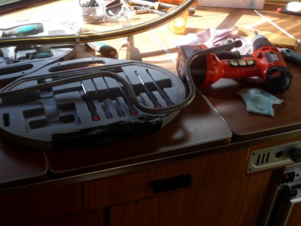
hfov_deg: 41.0
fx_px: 391
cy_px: 51
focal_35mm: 45
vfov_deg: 31.5
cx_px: 81
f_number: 3.3
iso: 80
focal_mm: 4.9
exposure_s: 1/90
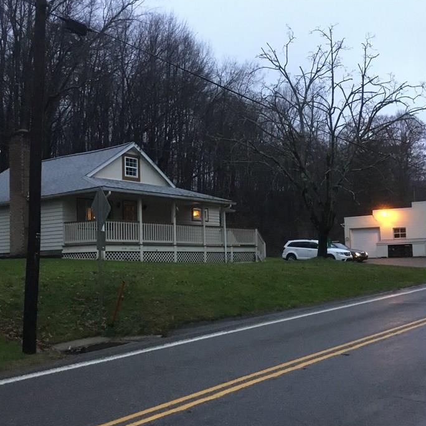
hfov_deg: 40.9
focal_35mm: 41
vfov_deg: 40.9
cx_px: 224
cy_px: 221
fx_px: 571
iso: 200
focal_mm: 3.3
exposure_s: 1/30
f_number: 2.4
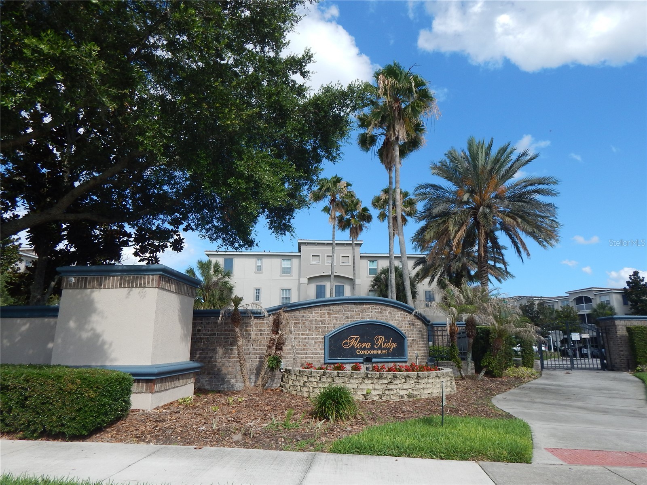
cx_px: 324
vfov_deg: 61.1
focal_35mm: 22
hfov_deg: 76.4
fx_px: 411
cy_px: 242
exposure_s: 1/500
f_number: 6
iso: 125
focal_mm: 4
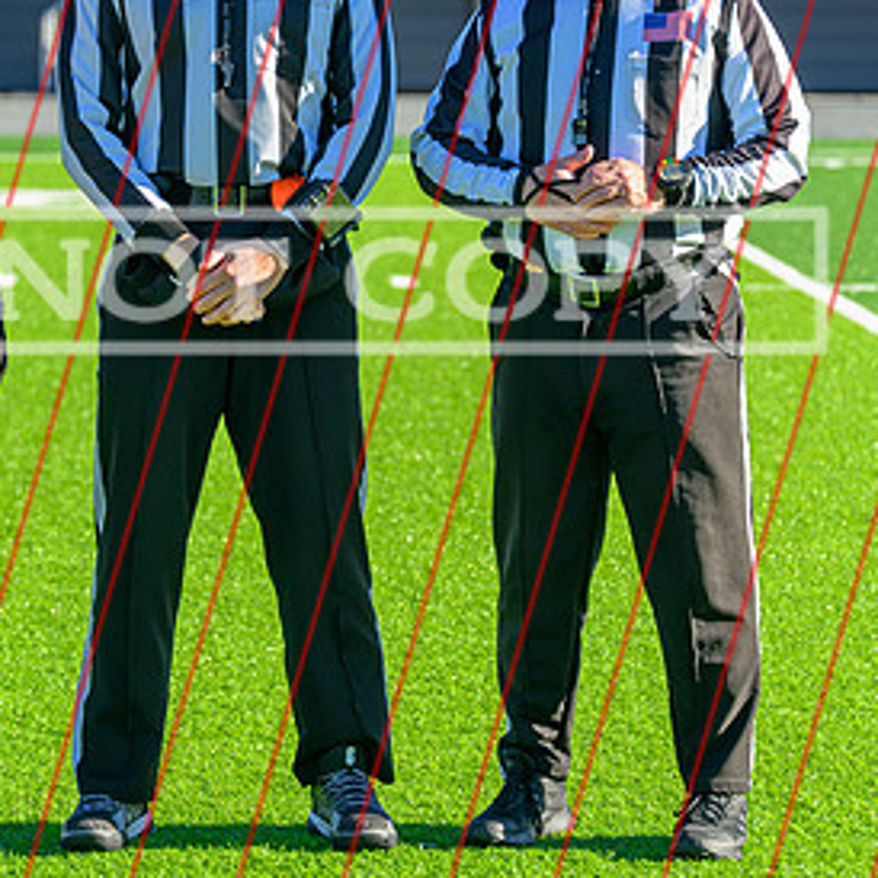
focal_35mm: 186
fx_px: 5337
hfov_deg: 9.4
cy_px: 319
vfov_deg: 9.4
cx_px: 282
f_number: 2.8
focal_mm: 72
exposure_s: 1/1000
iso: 125
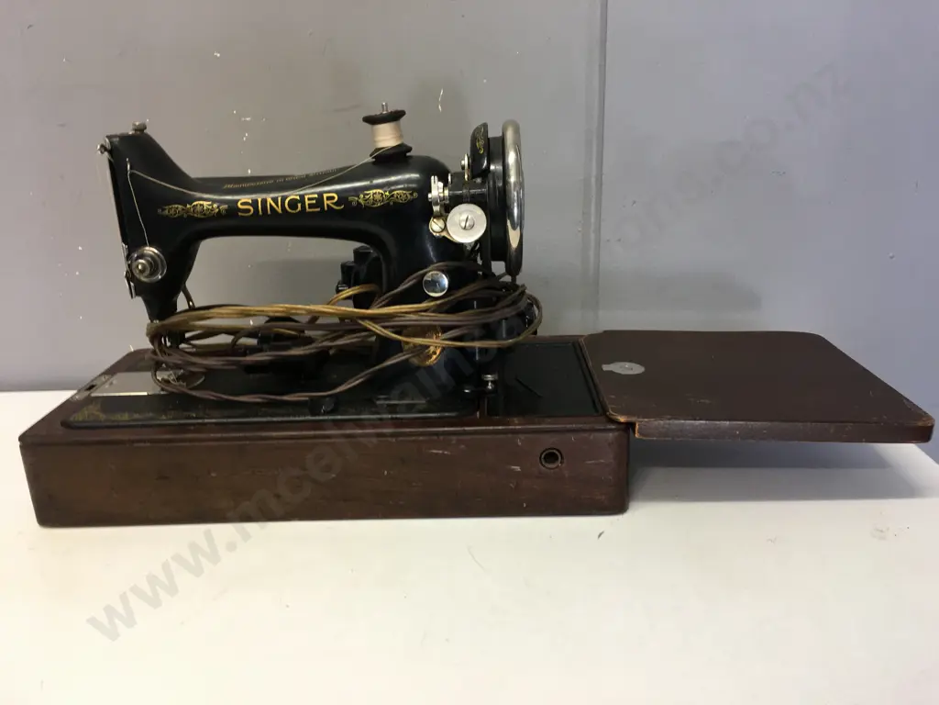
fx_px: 787
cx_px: 470
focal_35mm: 29
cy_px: 352
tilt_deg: -14.8
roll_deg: +1.3
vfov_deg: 48.2
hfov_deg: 61.7
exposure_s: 1/33
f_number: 2.2
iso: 40
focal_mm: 4.15
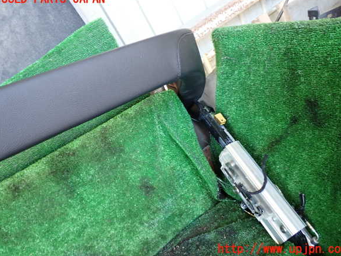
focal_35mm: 31
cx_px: 174
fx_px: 305
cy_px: 124
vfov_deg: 45.4
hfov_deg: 58.4
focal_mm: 5.4
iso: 200
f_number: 2.3
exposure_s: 1/30
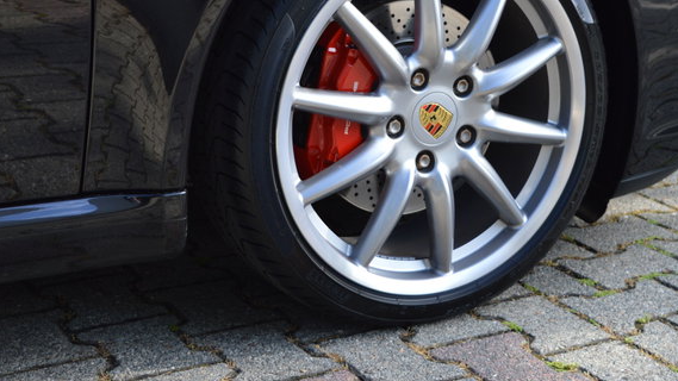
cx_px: 415
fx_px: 1294
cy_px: 85
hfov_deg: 29.3
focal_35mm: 72
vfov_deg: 16.7
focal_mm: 34
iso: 125
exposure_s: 1/125
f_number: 5.6
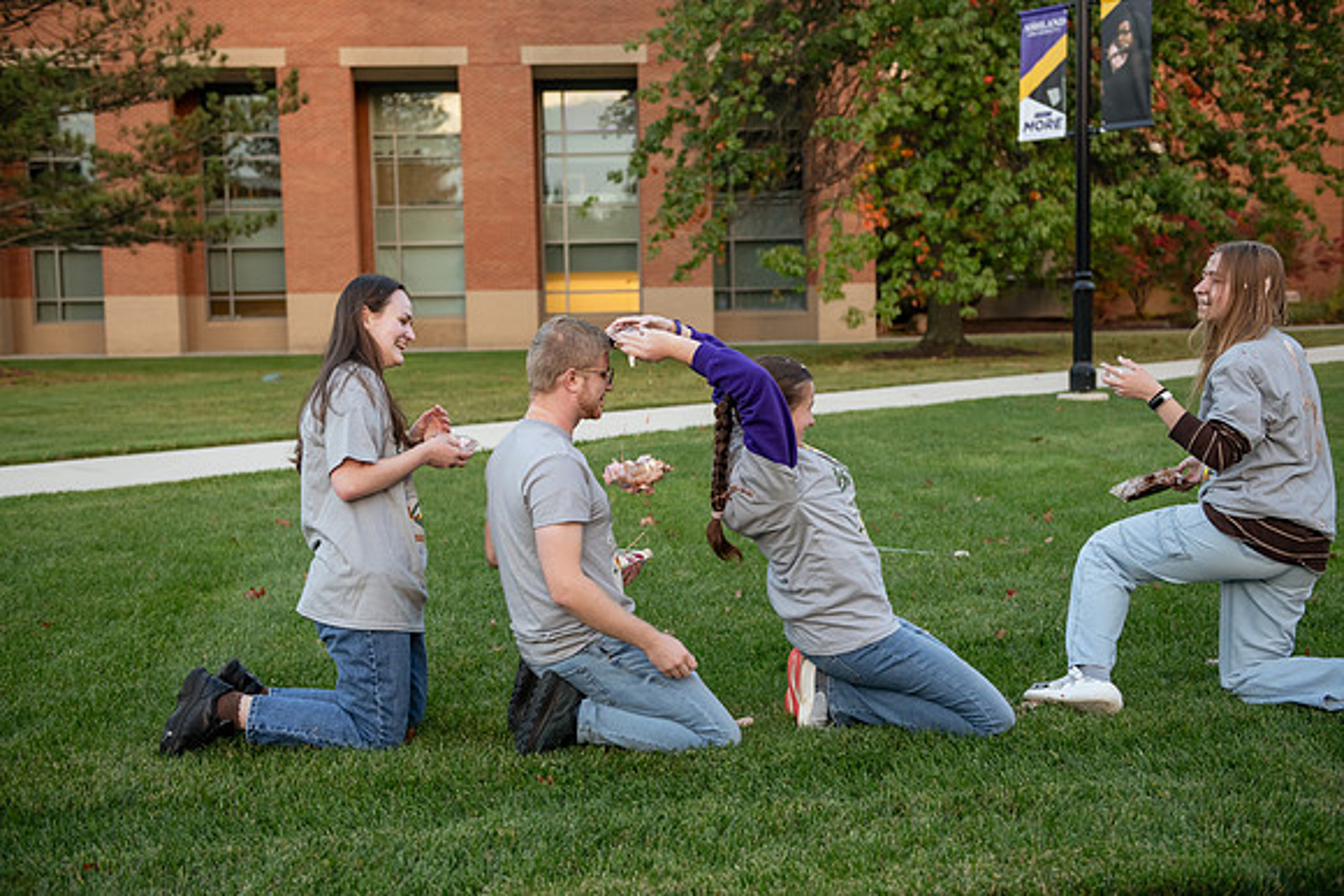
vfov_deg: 28.1
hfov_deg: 41.1
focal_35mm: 48
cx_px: 672
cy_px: 448
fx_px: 1792
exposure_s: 1/320
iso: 800
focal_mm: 48
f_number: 3.2
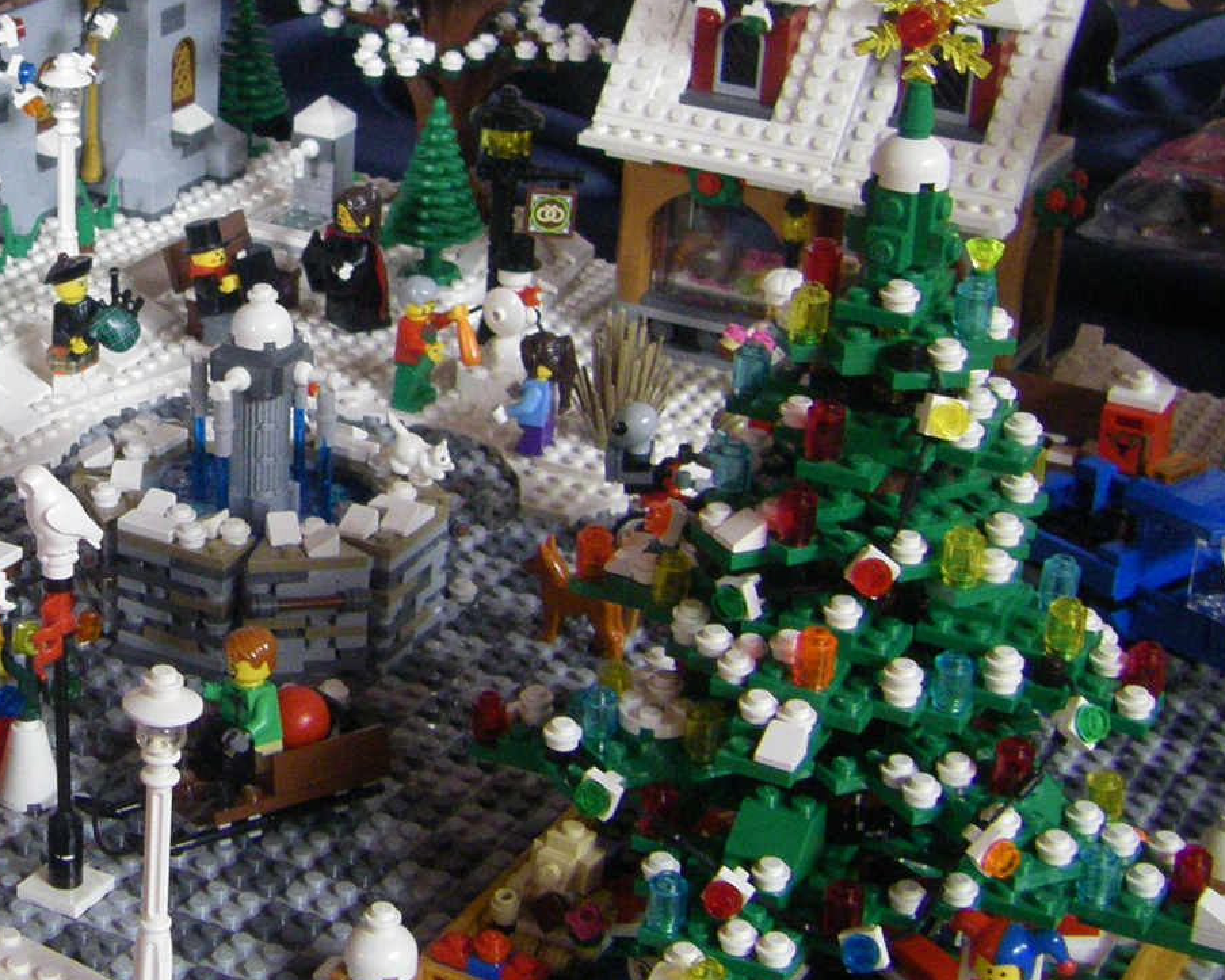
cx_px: 92
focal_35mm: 84
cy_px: 301
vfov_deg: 18.2
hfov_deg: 22.1
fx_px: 3045
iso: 320
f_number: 3.5
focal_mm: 6.3
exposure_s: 1/50
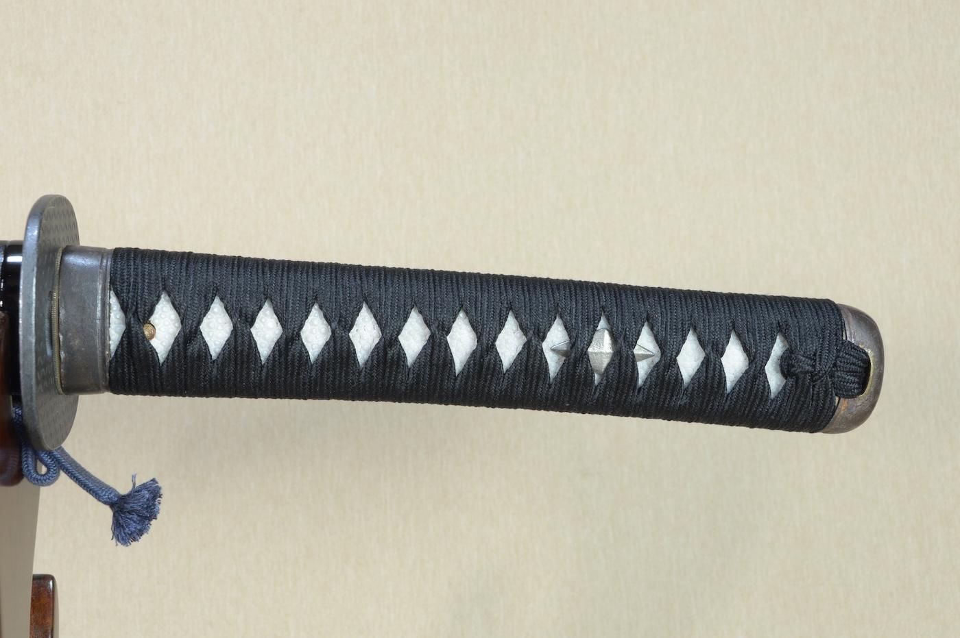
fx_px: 1279
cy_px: 319
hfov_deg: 41.1
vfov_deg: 28.0
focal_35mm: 48
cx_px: 480
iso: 400
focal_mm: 32
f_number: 11
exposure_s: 1/2
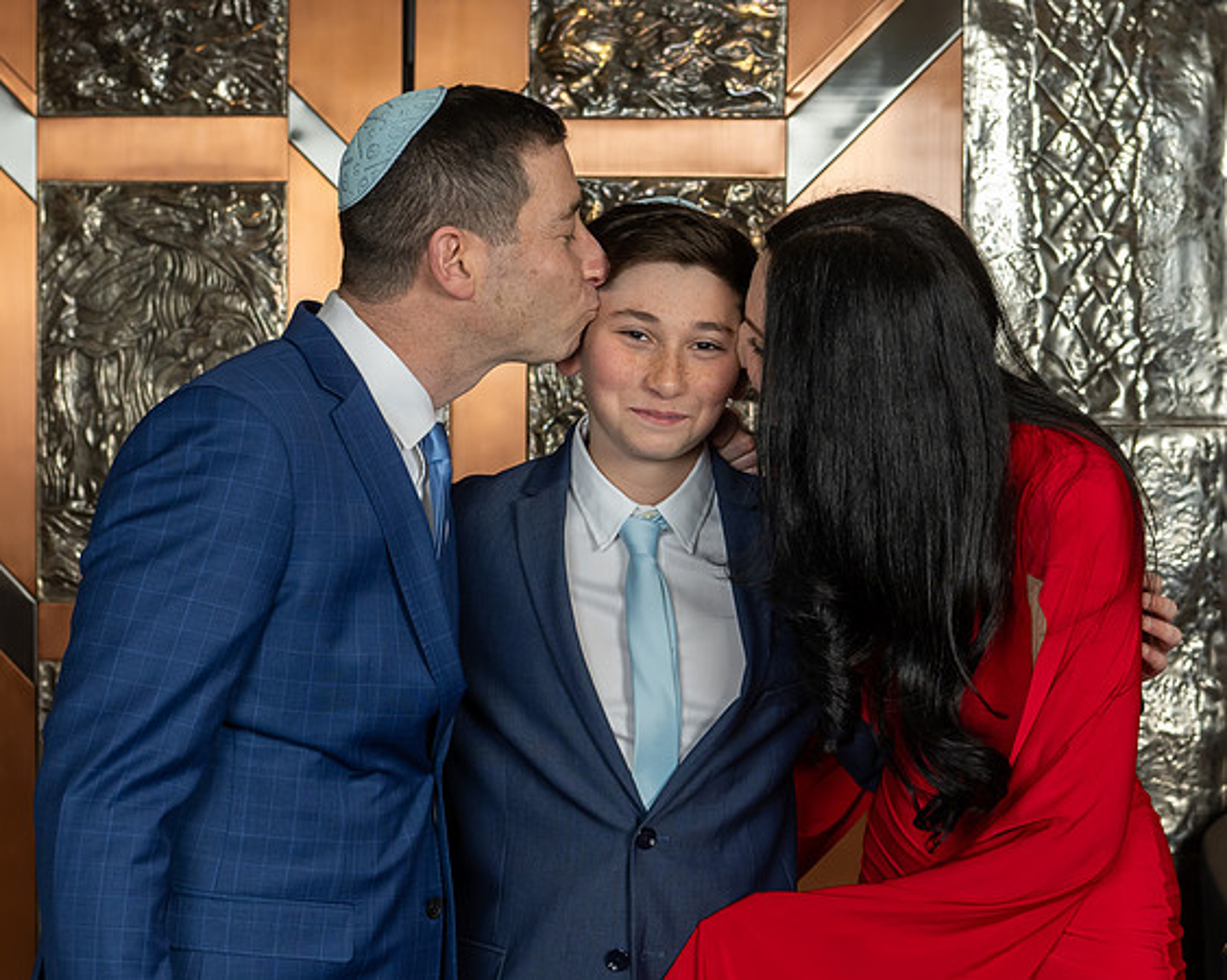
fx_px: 3523
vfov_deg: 15.8
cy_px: 495
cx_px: 738
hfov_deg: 19.7
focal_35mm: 97
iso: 640
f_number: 8
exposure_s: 1/200
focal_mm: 55
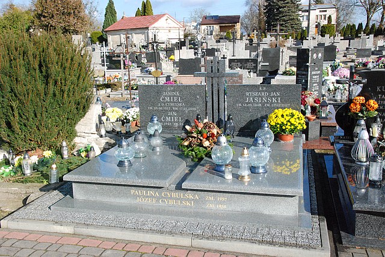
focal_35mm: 39
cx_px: 192
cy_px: 128
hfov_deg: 49.5
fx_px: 417
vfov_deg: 34.3
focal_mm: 26
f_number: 9
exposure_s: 1/1600
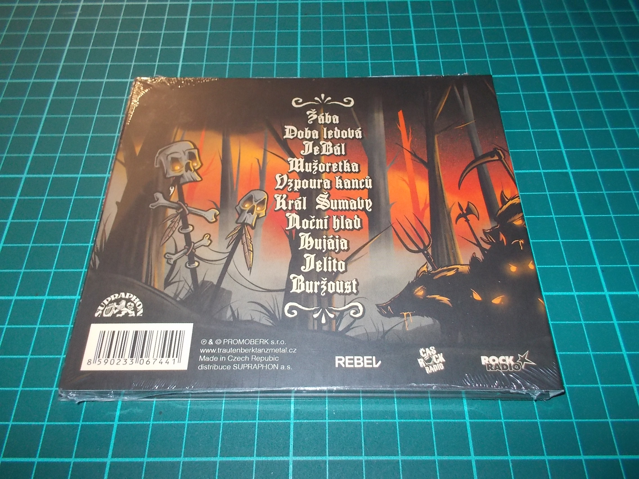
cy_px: 240
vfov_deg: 48.2
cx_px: 320
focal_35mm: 29
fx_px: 535
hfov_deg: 61.7
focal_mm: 4.1
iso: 200
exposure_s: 1/30
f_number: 3.3
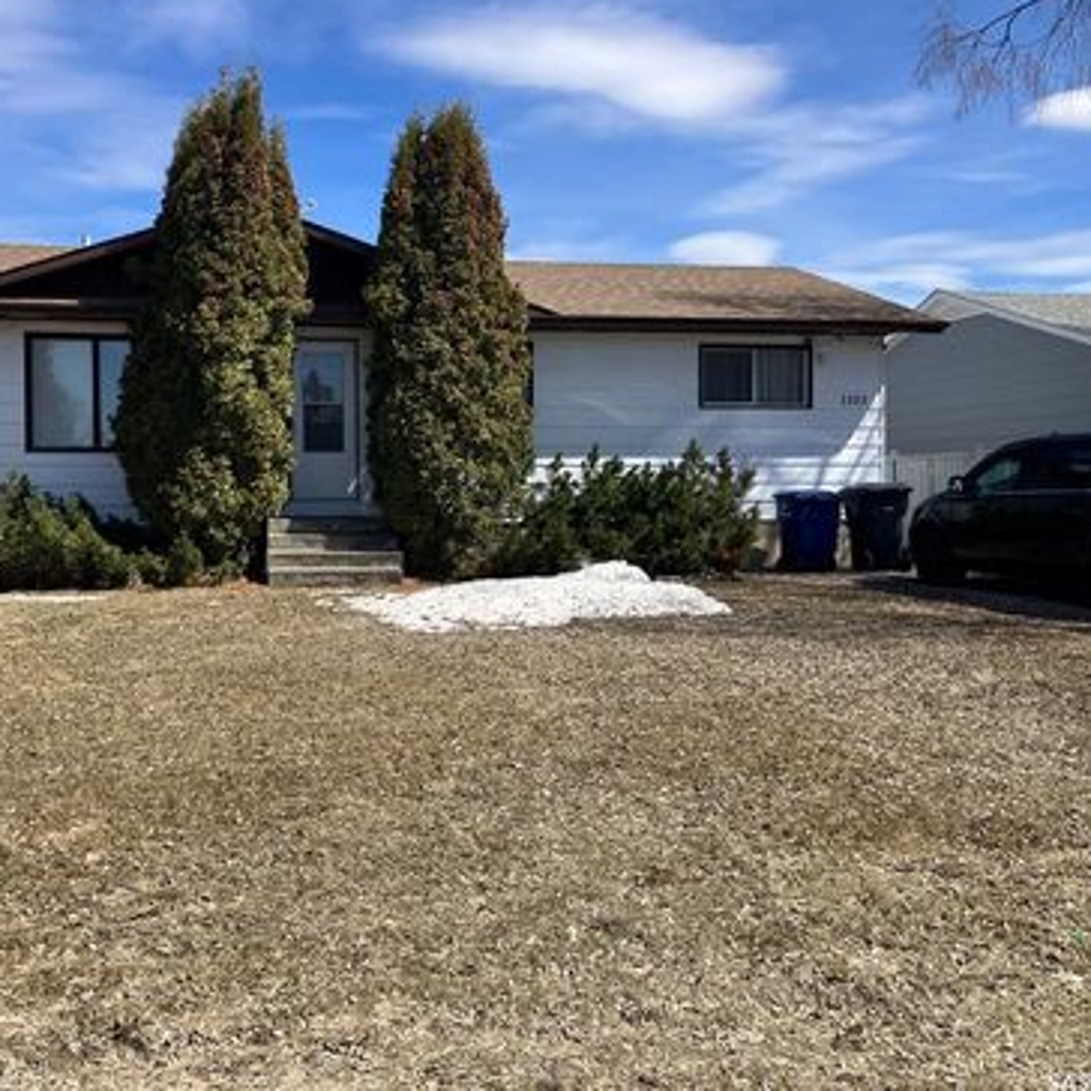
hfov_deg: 48.2
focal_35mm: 34
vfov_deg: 48.4
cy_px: 532
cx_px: 444
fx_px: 1212
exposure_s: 1/1946
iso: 32
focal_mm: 3.99
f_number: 1.8
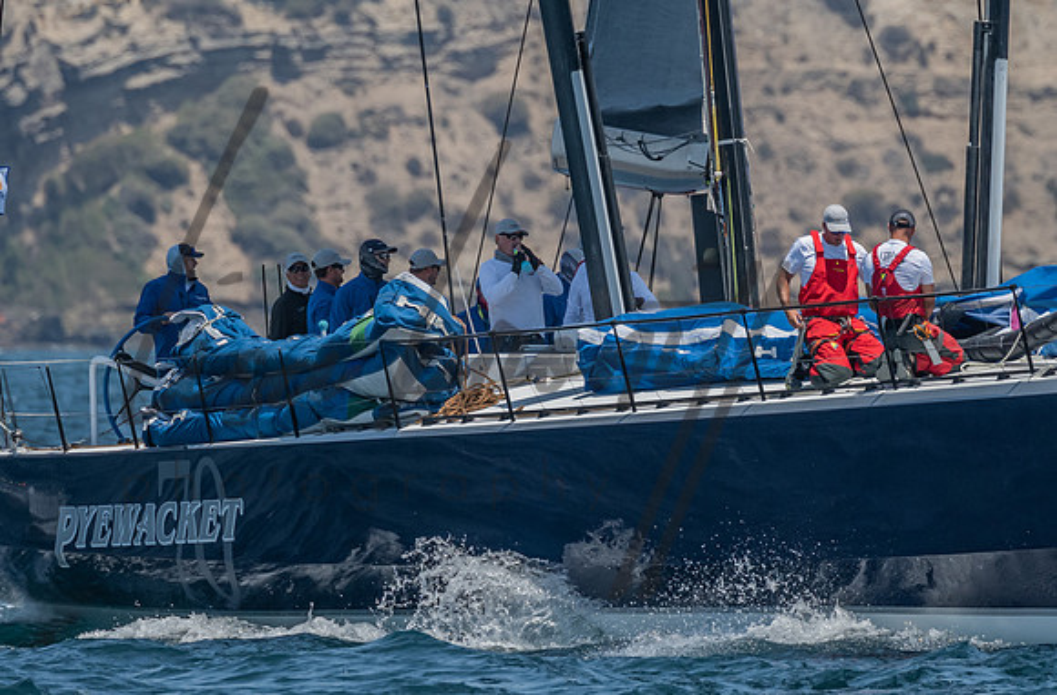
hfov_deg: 2.2
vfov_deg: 1.4
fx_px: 27959
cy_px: 274
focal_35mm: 957
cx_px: 648
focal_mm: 400
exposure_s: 1/2000
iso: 320
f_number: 5.6
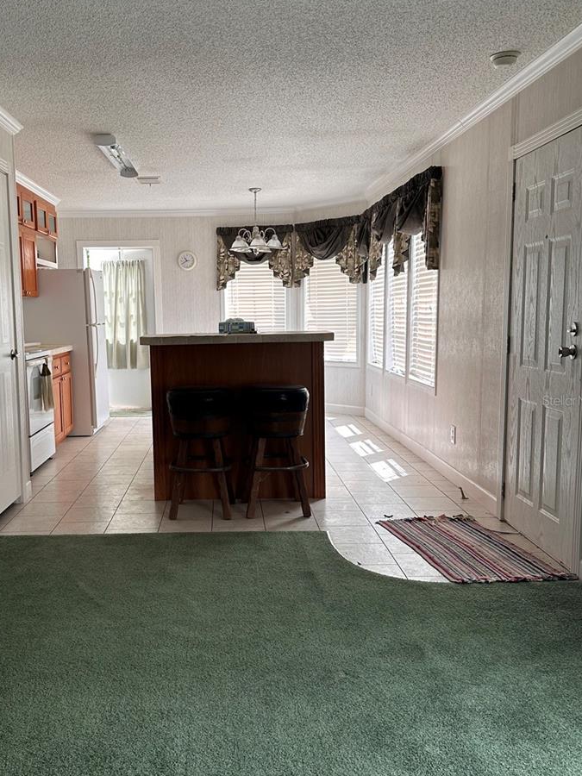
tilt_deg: -4.7
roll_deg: -1.6
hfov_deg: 43.8
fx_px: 717
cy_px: 400
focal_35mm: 32
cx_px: 216
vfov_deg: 56.8
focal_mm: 6.86
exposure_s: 1/121
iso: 80
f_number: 1.78
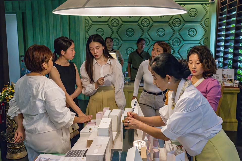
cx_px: 121
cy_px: 80
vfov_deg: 40.5
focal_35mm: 32
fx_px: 218
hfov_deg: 58.0
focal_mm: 32.5
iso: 8000
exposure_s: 1/250
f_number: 5.6
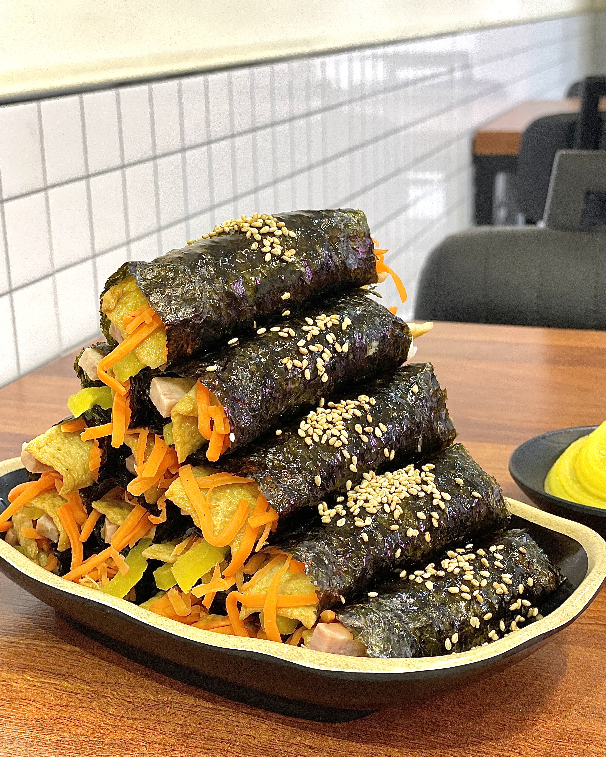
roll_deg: +2.3
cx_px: 303
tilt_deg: -16.9
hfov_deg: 27.6
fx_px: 1233
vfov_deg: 34.1
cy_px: 392
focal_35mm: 55
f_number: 2
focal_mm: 6
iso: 160
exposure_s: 1/40
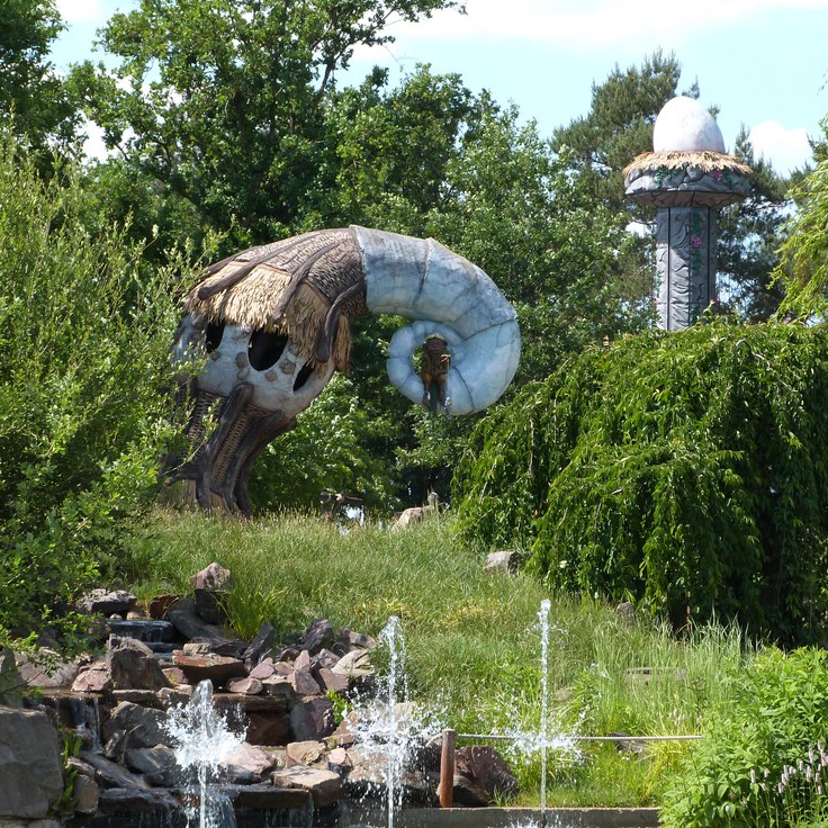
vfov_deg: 11.7
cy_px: 416
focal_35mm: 149
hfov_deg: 11.7
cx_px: 412
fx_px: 4032
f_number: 5
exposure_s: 1/200
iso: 100
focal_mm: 22.3
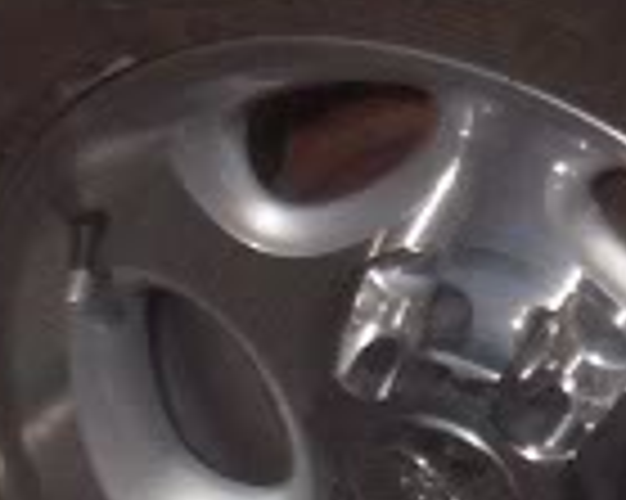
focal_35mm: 259
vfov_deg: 5.9
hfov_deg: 7.4
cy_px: -423
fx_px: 4795
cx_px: 725
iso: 100
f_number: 4.5
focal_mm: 5.9
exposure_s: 1/2000
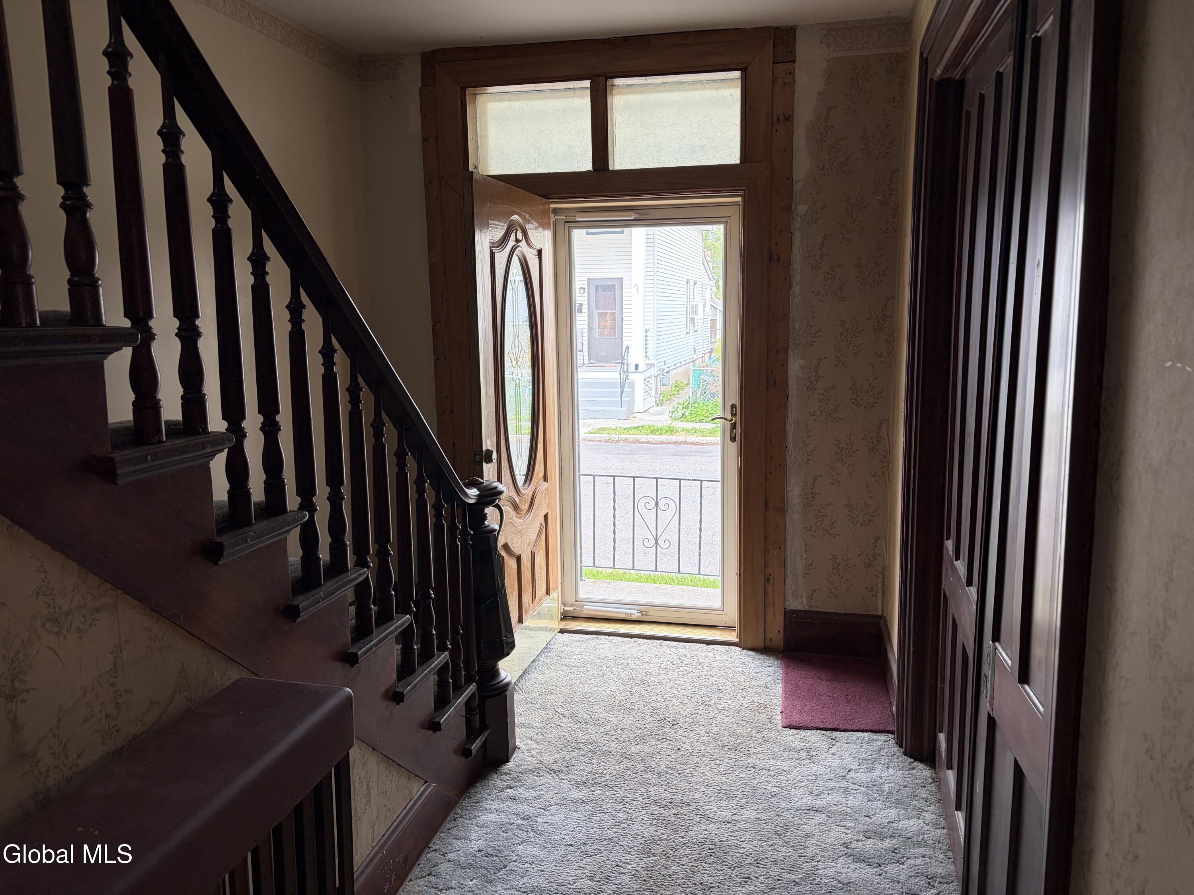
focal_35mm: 26
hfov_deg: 67.3
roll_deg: +1.0
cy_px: 448
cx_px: 597
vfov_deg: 53.1
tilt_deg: -8.4
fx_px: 897
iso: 100
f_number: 1.6
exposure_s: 1/122
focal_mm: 5.96
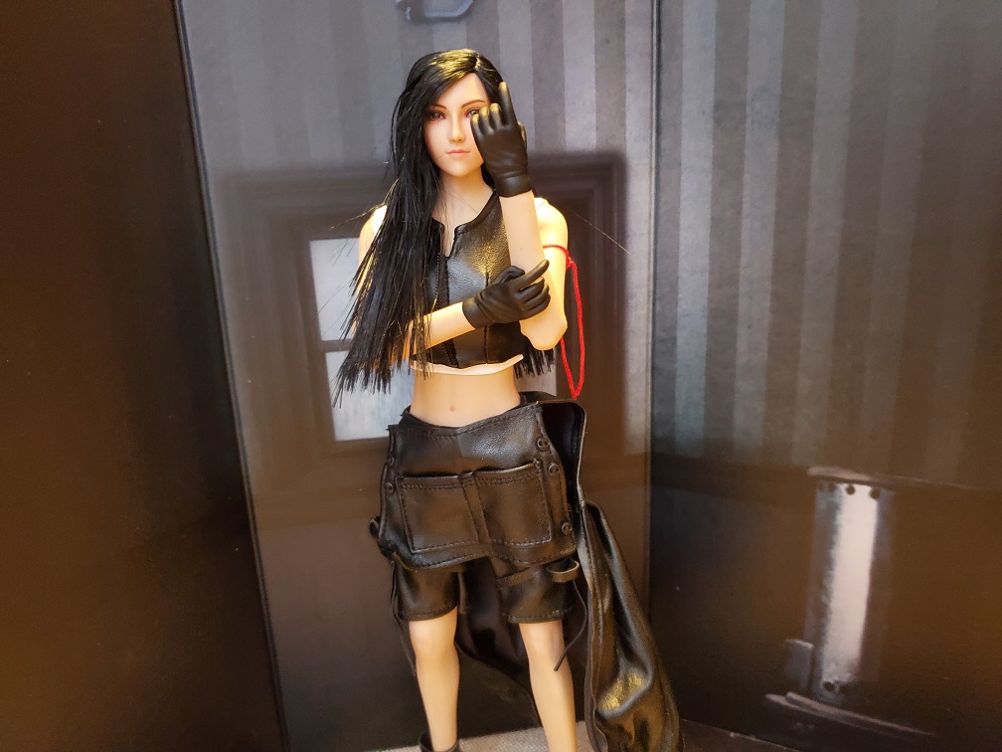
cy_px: 376
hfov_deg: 67.3
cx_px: 501
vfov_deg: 53.1
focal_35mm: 26
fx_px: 753
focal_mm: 4.3
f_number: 1.5
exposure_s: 1/50
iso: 800
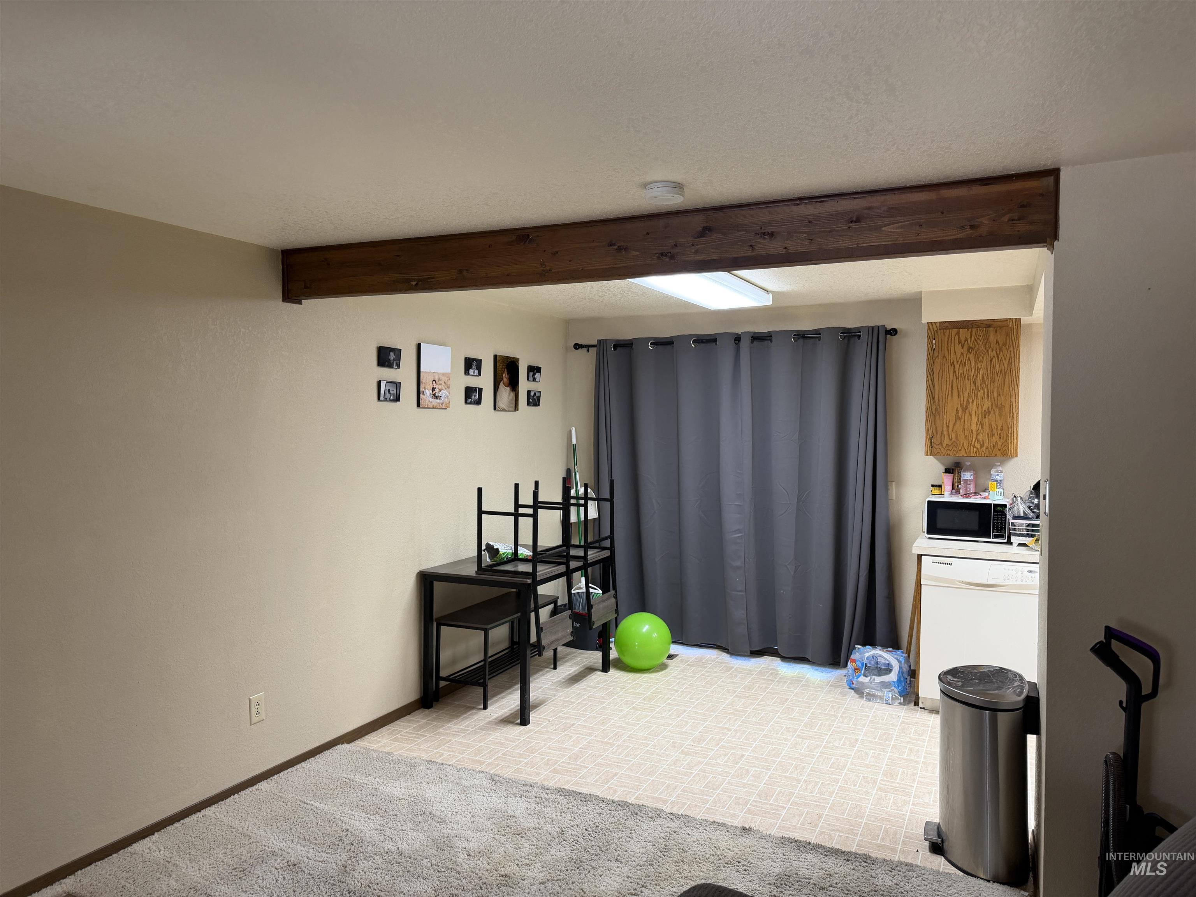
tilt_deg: -2.4
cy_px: 448
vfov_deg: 56.8
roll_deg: -0.2
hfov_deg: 71.6
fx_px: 829
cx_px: 598
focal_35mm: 24
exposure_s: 1/60
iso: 160
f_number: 1.78
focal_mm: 6.76
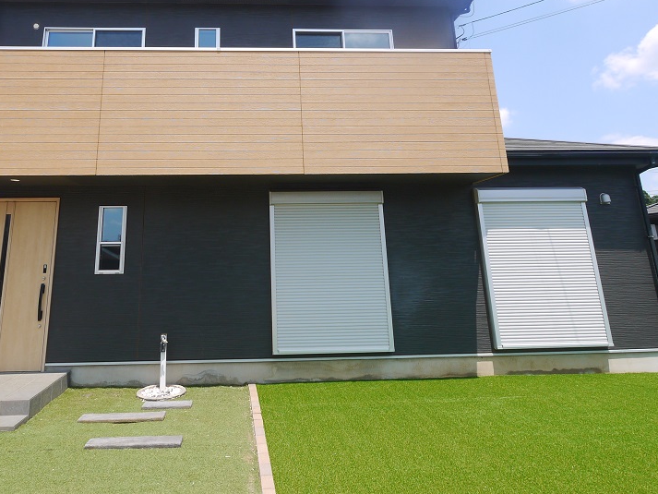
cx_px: 257
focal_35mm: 22
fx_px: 418
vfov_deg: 59.5
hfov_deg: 75.3
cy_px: 160
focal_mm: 7
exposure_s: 1/320
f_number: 7.1
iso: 160
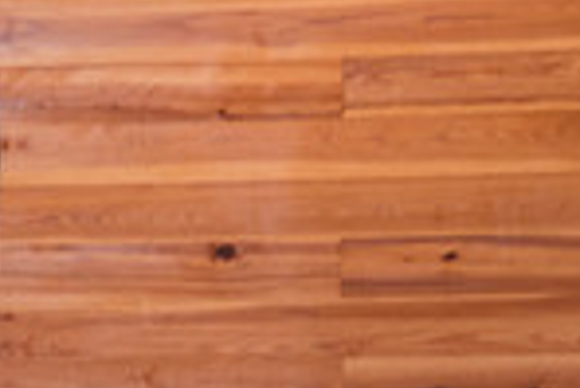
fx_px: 4419
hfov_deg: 7.3
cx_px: -498
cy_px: 571
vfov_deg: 5.0
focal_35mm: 274
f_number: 4
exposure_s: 1/100
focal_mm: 57
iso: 2000
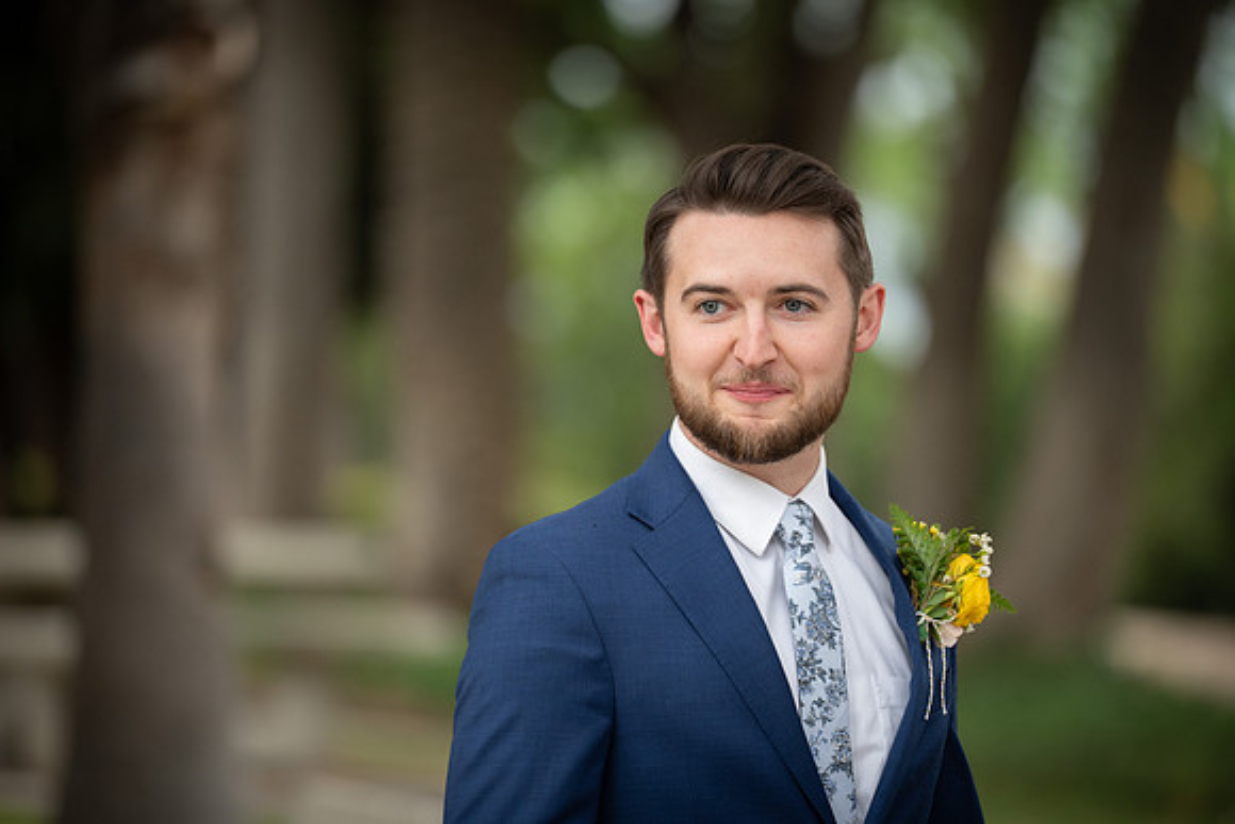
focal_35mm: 200
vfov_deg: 6.9
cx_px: 618
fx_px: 6862
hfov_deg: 10.3
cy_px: 412
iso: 640
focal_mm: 200
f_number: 2.8
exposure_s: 1/800
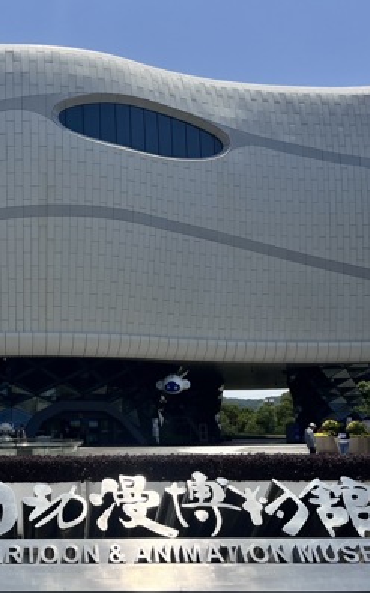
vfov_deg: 47.1
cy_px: 336
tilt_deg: +8.8
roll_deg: +1.0
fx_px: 678
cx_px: -8
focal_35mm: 42
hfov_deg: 28.5
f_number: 1.6
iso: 50
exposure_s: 1/17241
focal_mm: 5.1
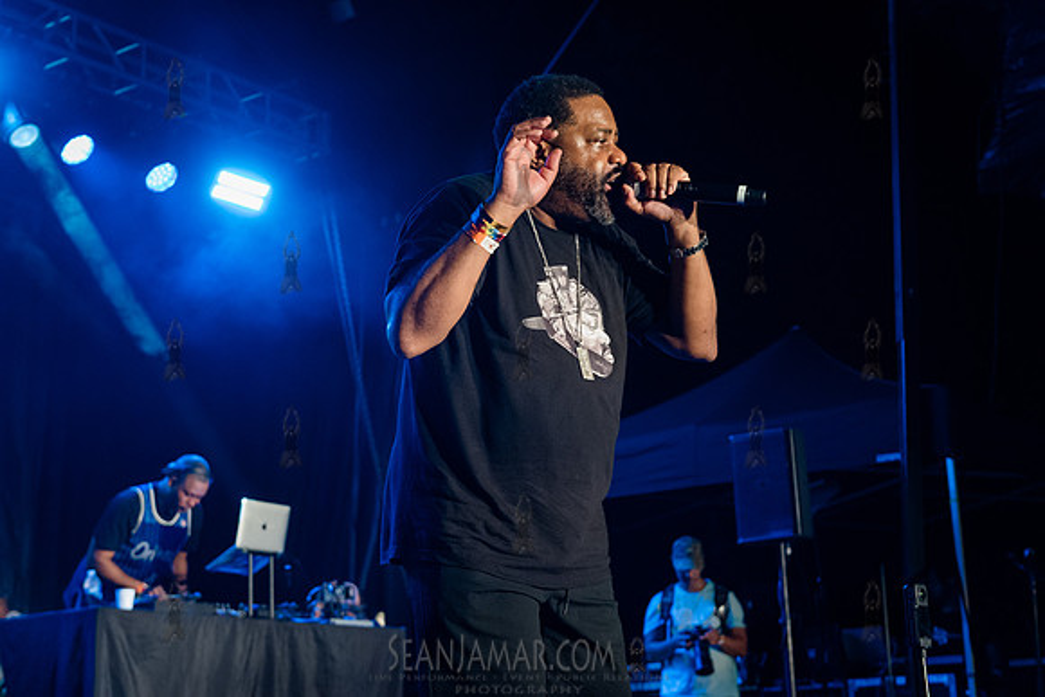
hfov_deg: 34.5
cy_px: 348
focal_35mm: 58
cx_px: 522
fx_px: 1684
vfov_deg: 23.4
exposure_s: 1/320
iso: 4000
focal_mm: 58
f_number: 4
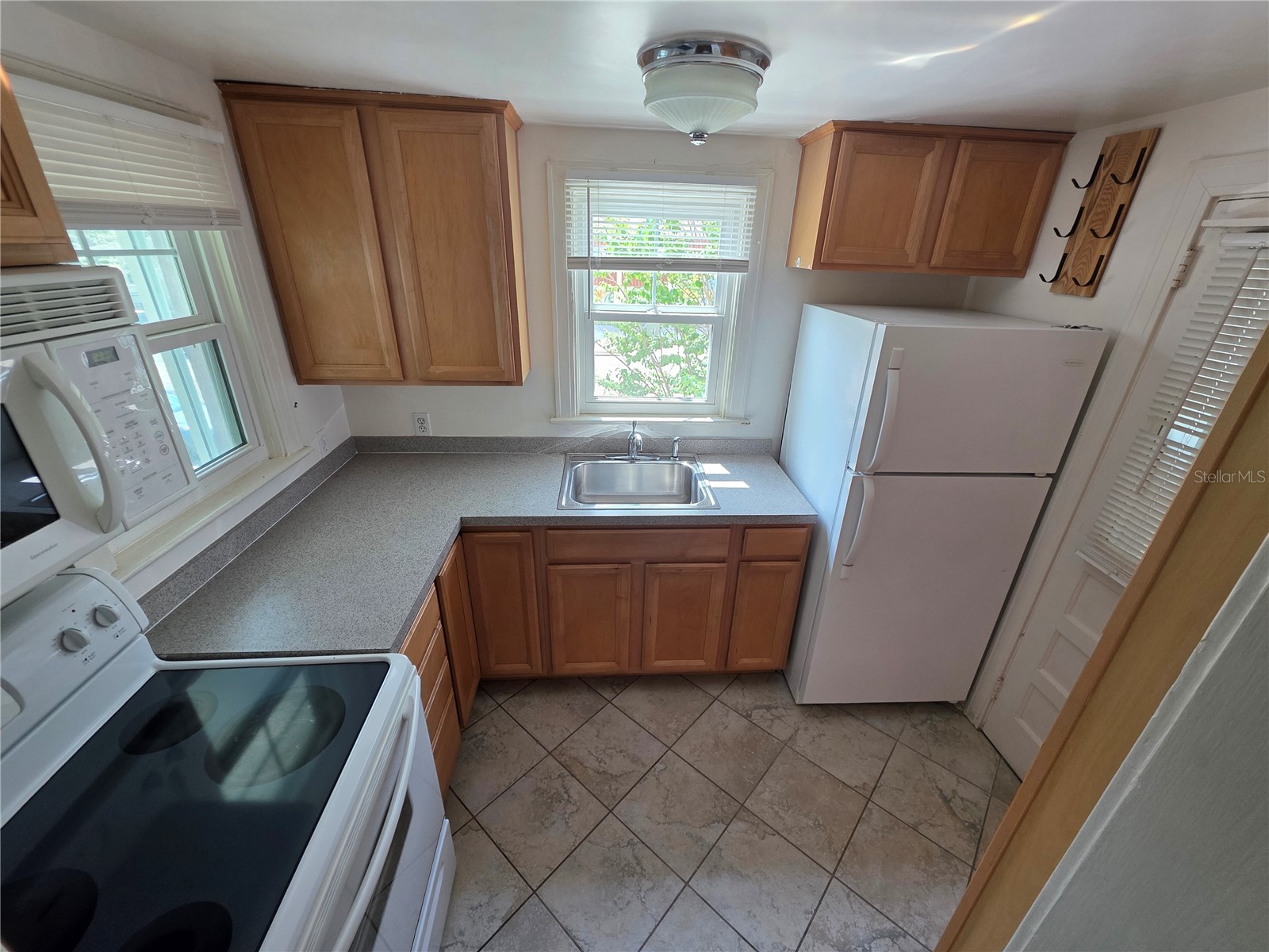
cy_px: 476
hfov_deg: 106.2
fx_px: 477
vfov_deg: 89.9
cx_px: 634
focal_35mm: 13
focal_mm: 2.2
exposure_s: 1/120
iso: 100
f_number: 1.9
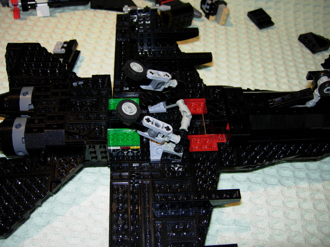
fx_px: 343
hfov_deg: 51.3
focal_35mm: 36
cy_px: 124
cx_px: 165
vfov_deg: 39.7
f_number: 2.7
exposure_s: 1/45.2
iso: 50
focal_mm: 7.5
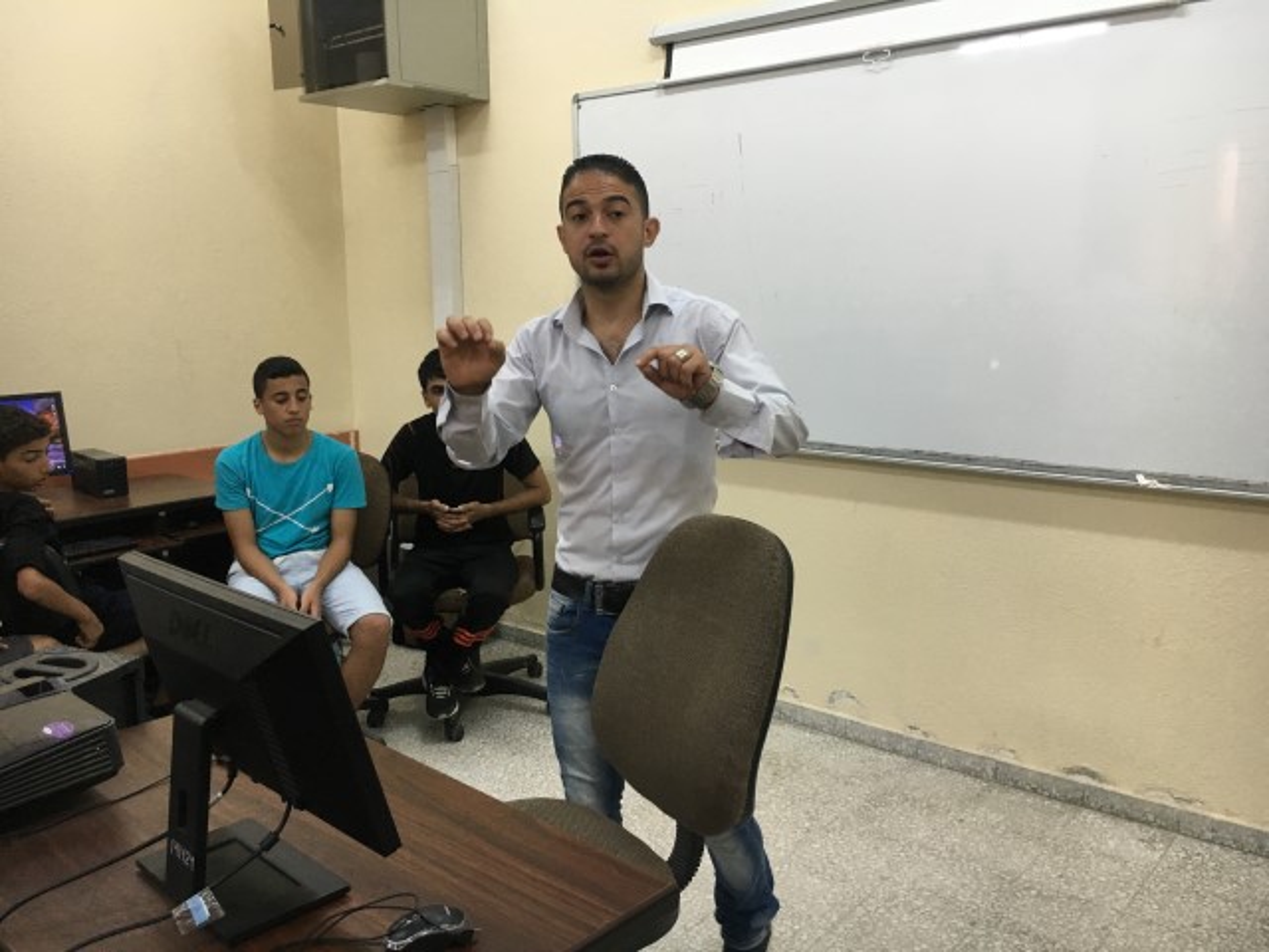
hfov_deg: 61.7
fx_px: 1063
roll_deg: +0.1
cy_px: 476
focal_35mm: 29
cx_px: 634
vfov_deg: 48.2
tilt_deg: -10.1
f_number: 2.2
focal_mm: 4.15
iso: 64
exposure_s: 1/33
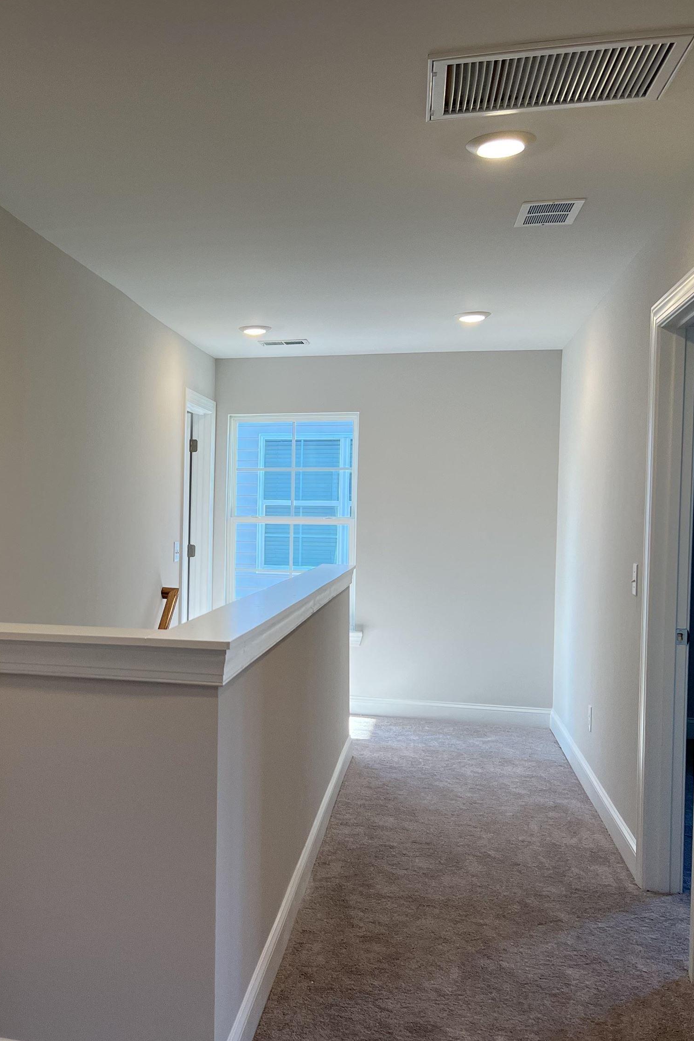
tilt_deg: -1.5
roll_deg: -0.8
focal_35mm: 37
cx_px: 109
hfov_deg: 34.5
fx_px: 1070
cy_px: 524
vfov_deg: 51.9
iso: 64
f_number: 1.5
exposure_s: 1/165
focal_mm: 5.7
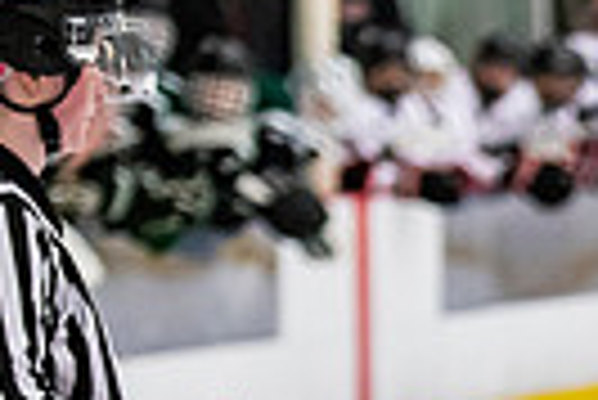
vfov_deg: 2.7
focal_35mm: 511
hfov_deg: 4.0
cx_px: 1380
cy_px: 784
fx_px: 8497
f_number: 3.2
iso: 3200
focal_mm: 98
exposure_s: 1/640
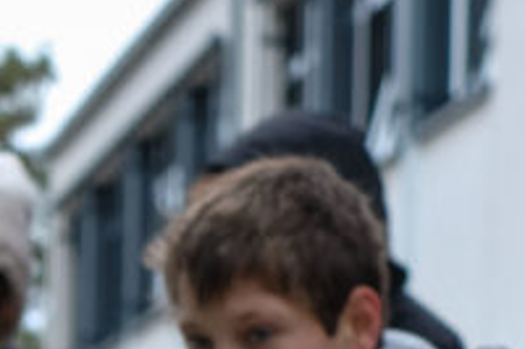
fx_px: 2972
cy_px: 530
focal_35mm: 204
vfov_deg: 6.6
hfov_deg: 9.9
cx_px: -147
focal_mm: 35
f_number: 3.6
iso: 200
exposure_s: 1/240
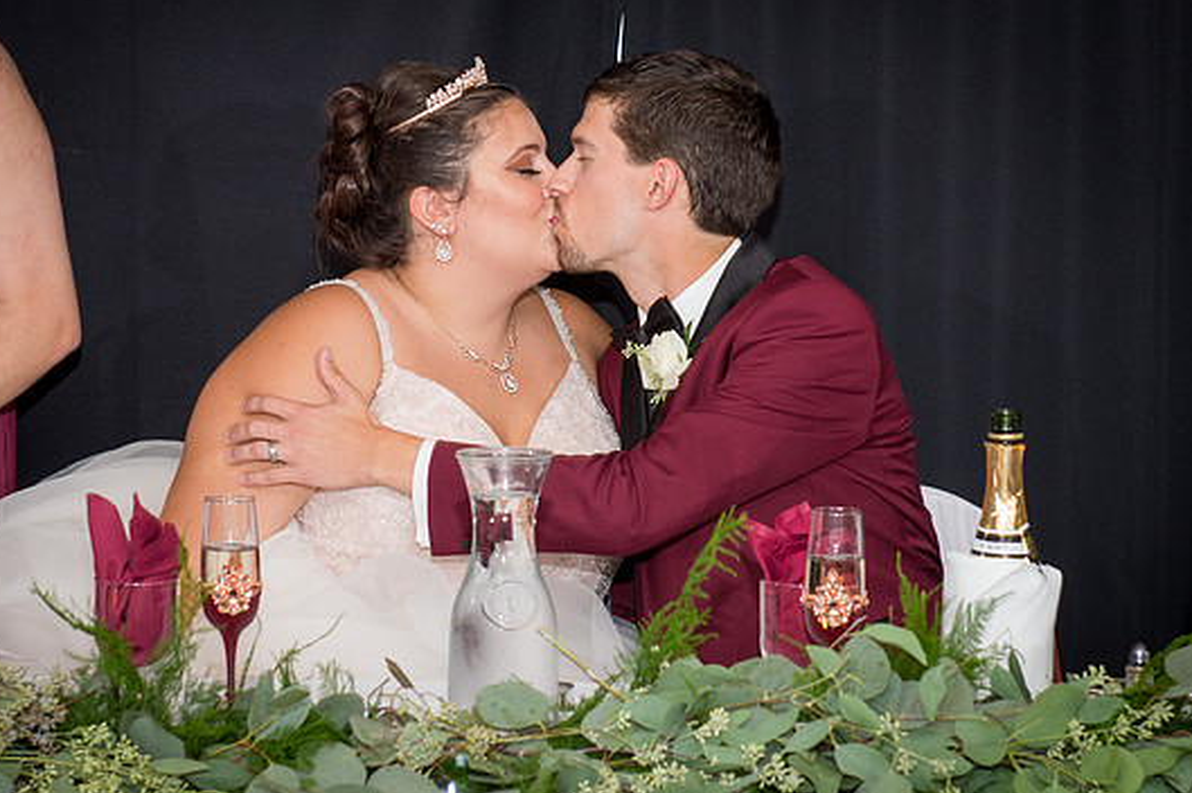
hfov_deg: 16.8
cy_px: 296
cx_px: 593
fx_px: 4037
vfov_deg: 11.2
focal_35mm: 122
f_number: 4.8
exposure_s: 1/60
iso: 800
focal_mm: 70
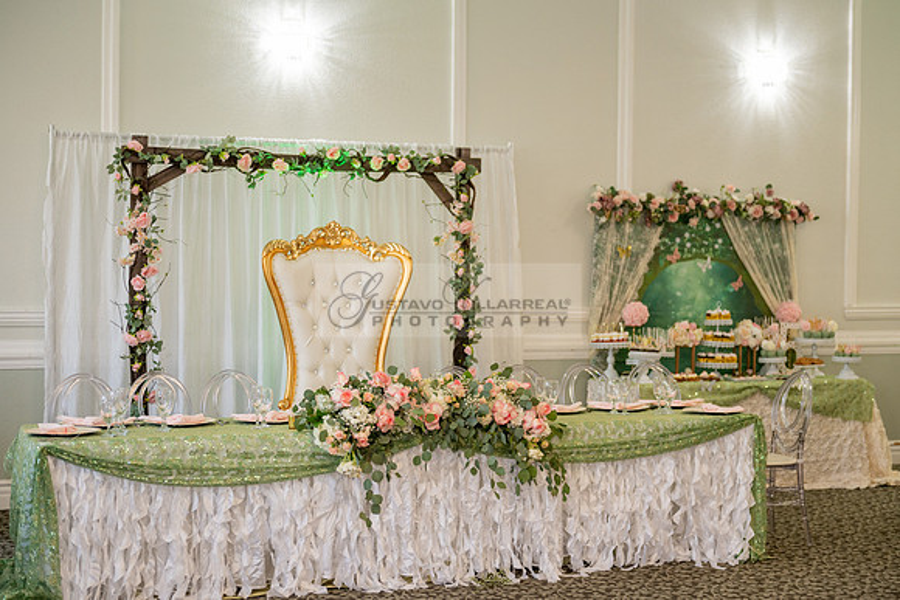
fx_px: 1400
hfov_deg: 35.6
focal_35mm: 56
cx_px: 450
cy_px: 300
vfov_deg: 24.2
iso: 640
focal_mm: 56
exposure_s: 1/100
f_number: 2.8
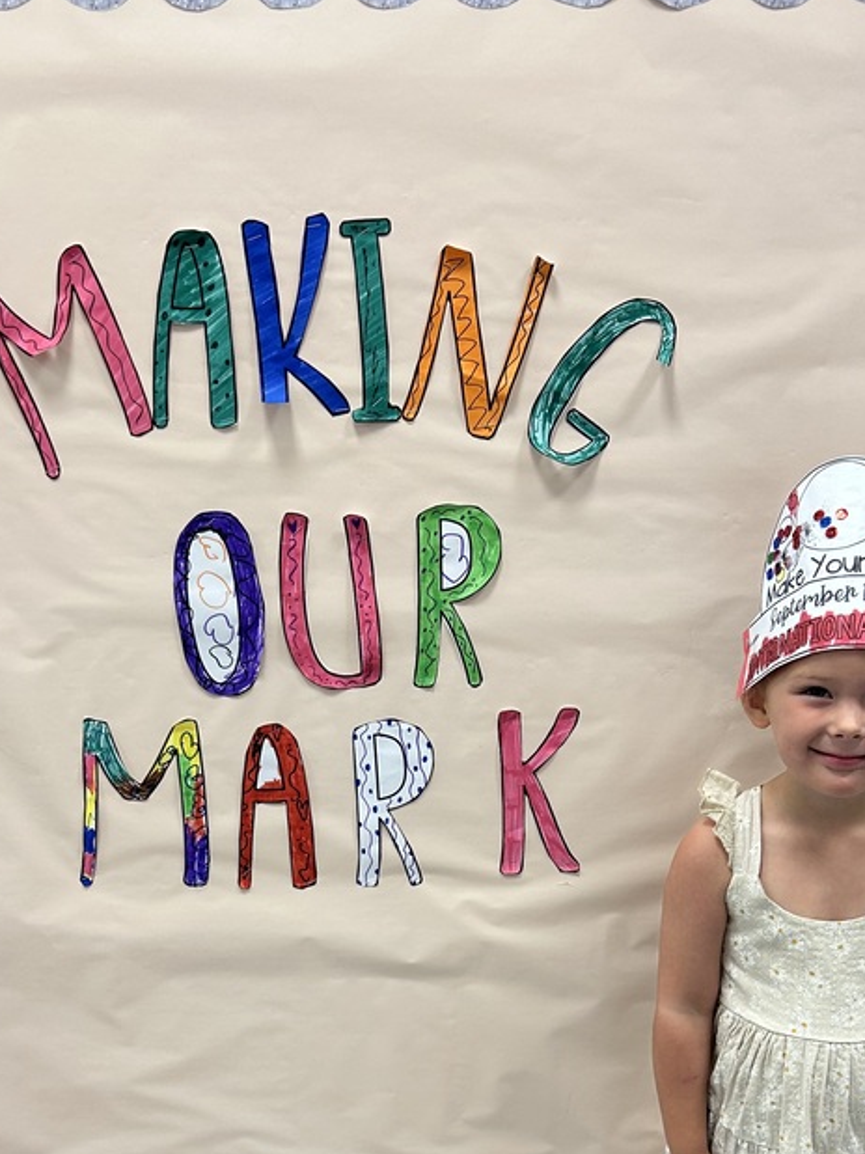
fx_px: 1433
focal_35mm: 43
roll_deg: +0.6
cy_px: 865
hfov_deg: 33.6
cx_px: 419
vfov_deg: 42.5
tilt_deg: -16.5
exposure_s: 1/120
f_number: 1.5
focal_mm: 5.7
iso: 64
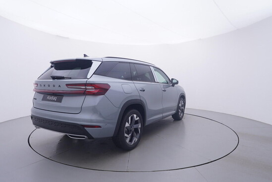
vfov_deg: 56.2
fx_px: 170
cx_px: 136
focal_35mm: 22
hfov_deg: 77.3
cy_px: 91
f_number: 5
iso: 200
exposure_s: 1/80
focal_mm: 15
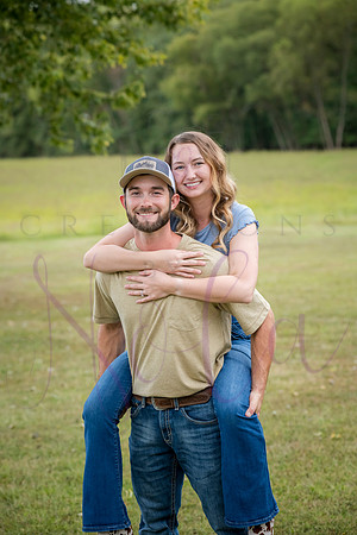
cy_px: 268
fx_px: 1368
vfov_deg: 22.1
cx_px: 178
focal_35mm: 92
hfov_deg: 14.9
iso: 400
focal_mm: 92
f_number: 4.5
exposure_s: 1/400
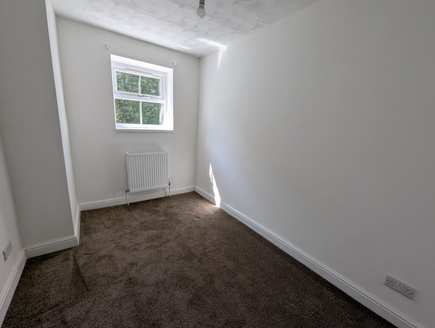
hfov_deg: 106.1
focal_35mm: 13
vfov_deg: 90.1
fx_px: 164
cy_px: 164
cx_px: 218
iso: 49
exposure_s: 1/213
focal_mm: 1.95
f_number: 2.2
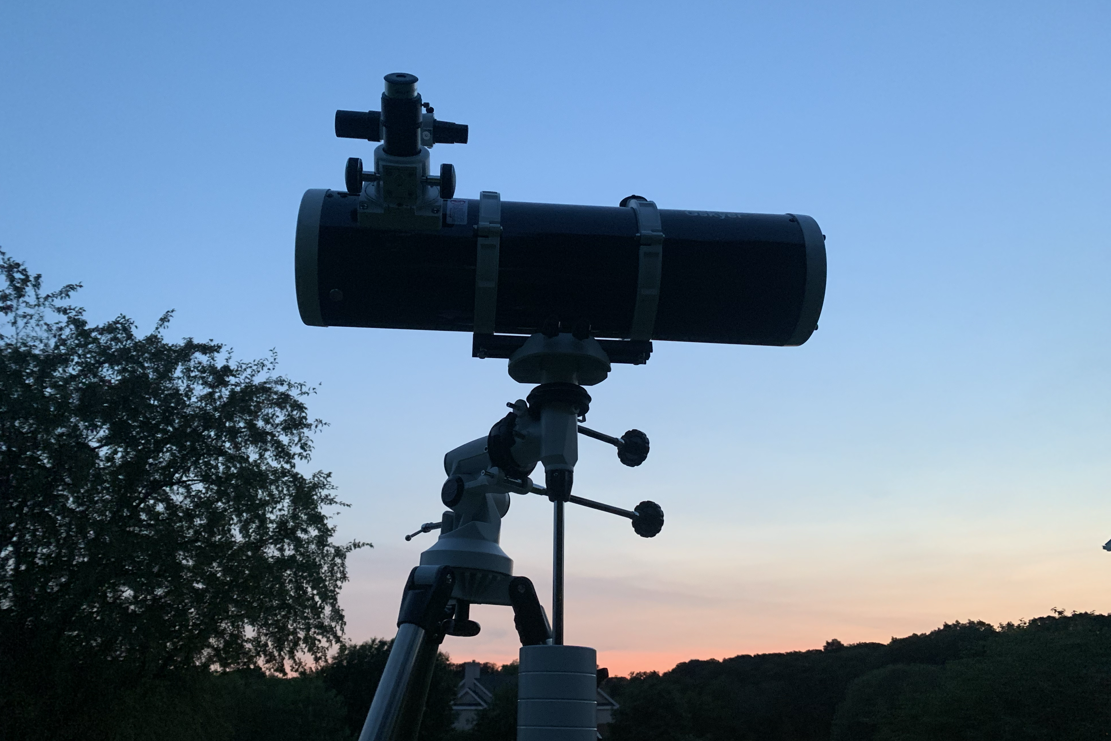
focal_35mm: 28
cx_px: 545
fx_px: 864
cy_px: 368
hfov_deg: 65.5
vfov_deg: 46.4
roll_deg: +0.4
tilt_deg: +21.4
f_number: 1.8
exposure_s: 1/60
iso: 320
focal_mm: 4.25
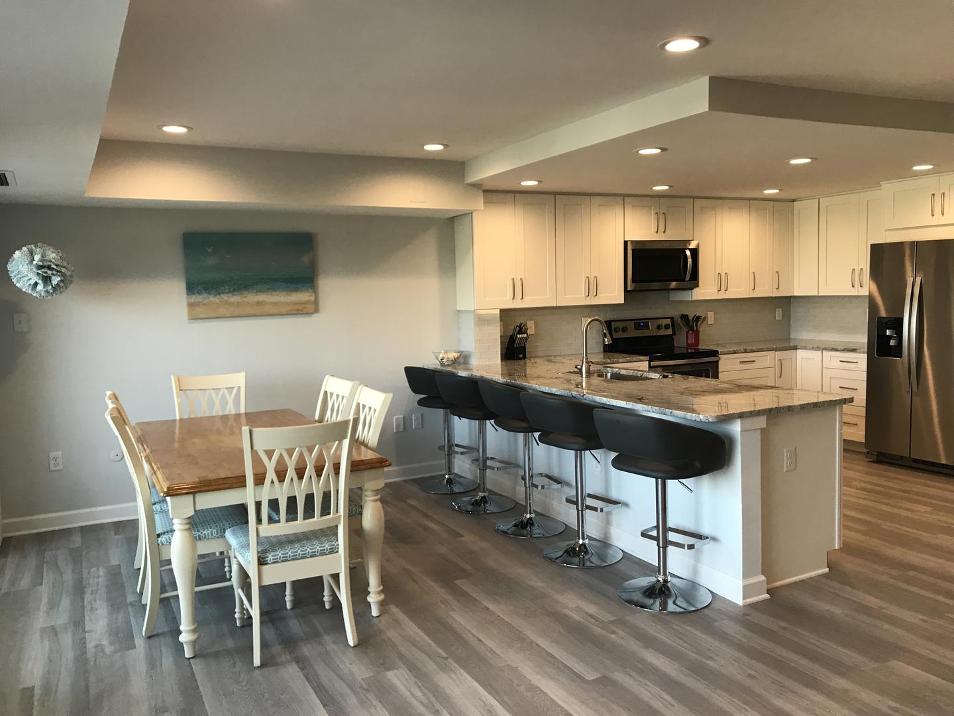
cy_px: 358
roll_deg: +1.7
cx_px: 477
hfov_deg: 63.4
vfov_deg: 49.7
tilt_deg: -3.4
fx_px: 772
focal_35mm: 28
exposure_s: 1/30
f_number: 1.8
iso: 20
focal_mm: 3.99
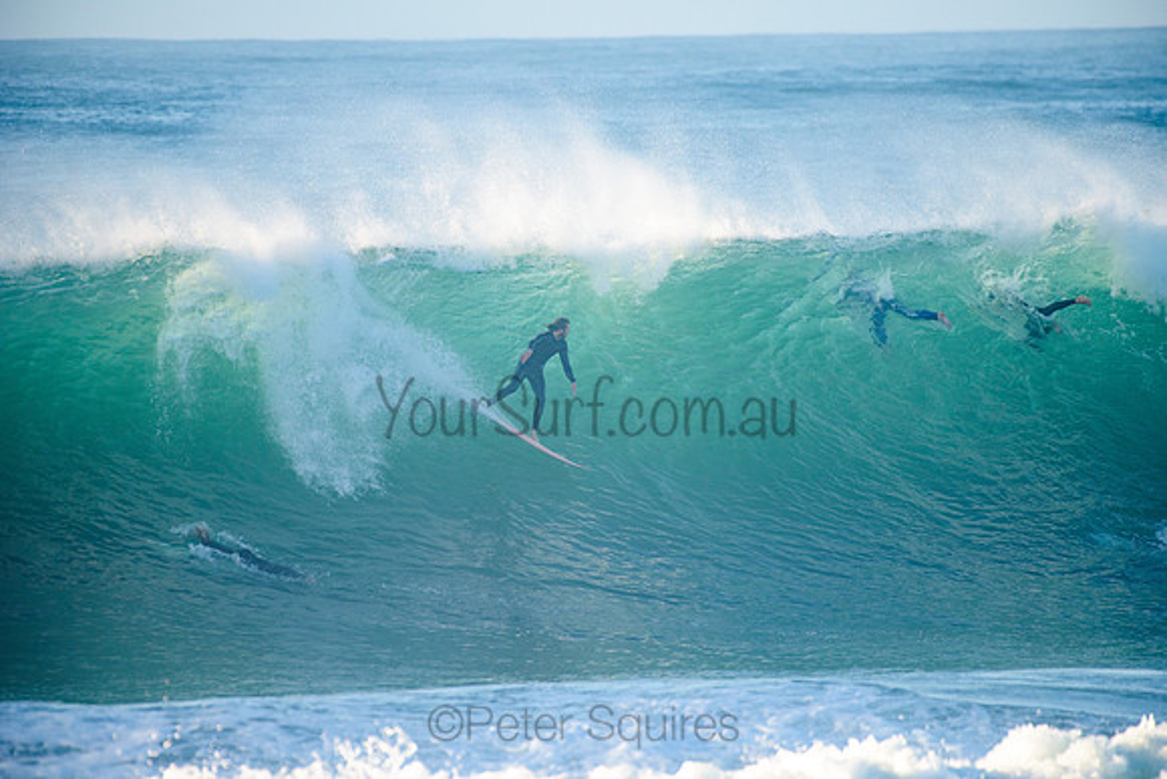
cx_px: 584
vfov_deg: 2.8
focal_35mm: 500
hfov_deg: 4.1
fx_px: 16215
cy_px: 390
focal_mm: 500
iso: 450
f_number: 5.6
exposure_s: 1/1600
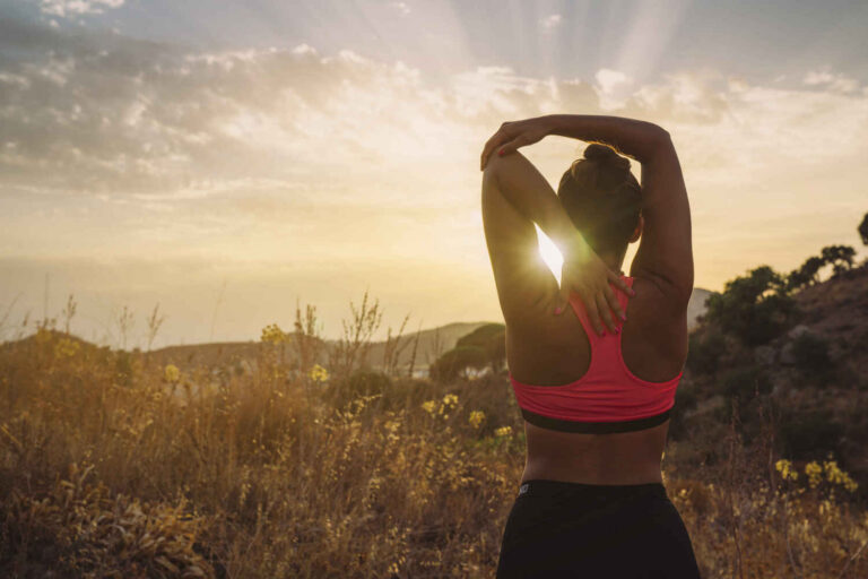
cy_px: 290
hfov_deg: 45.4
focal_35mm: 43
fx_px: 1037
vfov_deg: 31.2
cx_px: 434
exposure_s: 1/500
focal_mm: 43
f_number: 5.6
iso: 100
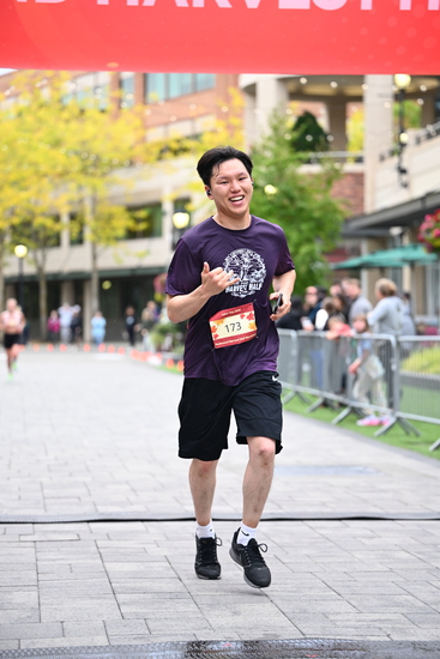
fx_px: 1704
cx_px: 220
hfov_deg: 14.7
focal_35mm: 93
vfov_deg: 21.9
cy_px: 330
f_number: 2.8
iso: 1250
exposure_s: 1/1600
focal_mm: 93
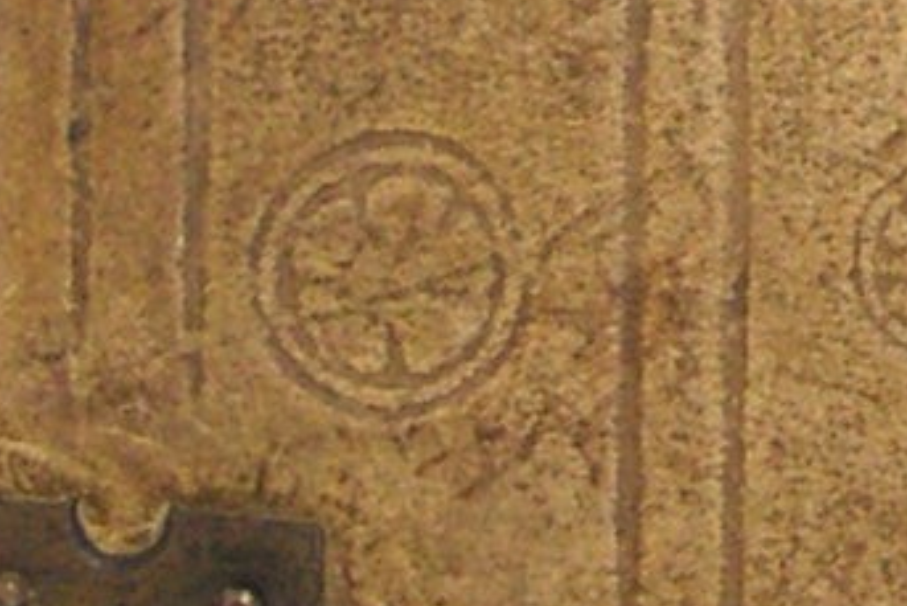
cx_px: 1523
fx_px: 7233
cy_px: -720
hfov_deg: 7.0
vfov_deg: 4.7
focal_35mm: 287
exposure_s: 1/45
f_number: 2.8
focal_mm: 6.1
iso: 64
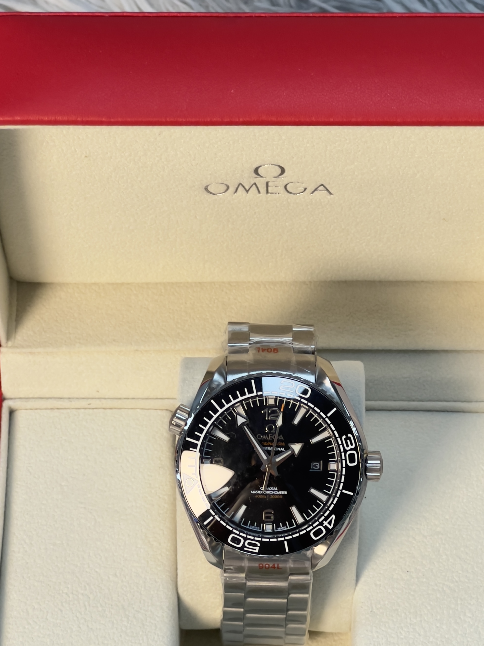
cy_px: 436
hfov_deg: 13.1
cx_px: 267
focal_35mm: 113
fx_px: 2107
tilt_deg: -58.9
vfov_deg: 17.4
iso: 160
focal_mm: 9
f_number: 2.8
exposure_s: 1/100
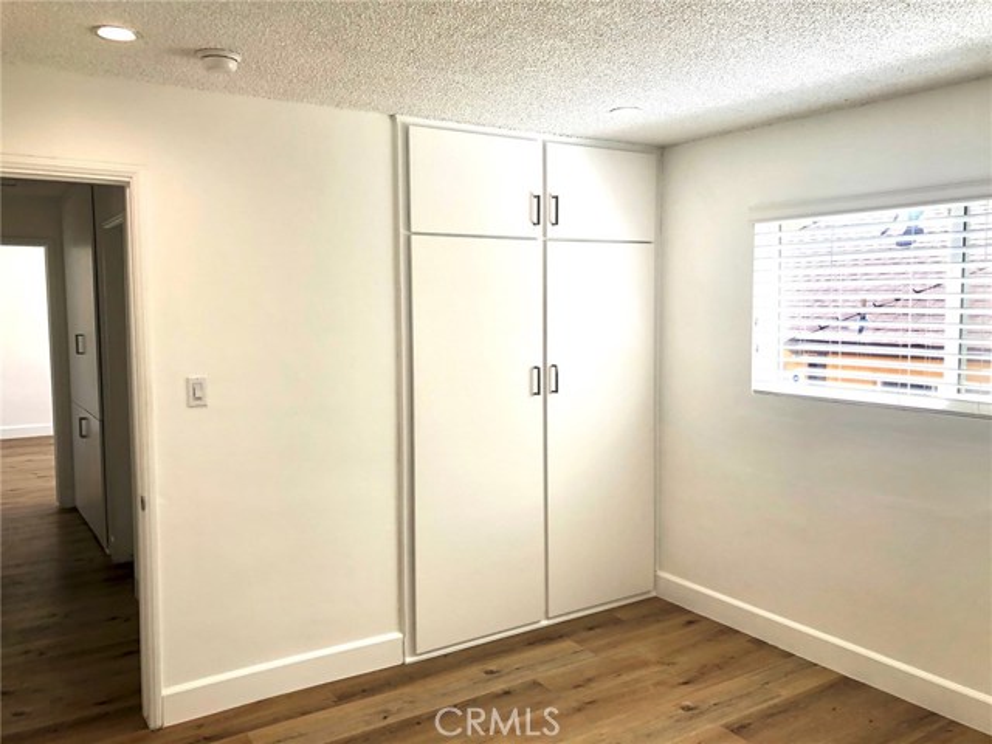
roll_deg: +2.1
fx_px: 802
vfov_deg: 49.7
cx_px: 496
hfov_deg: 63.4
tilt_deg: -5.7
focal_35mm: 28
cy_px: 372
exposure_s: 1/128
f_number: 1.8
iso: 20
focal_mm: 3.99
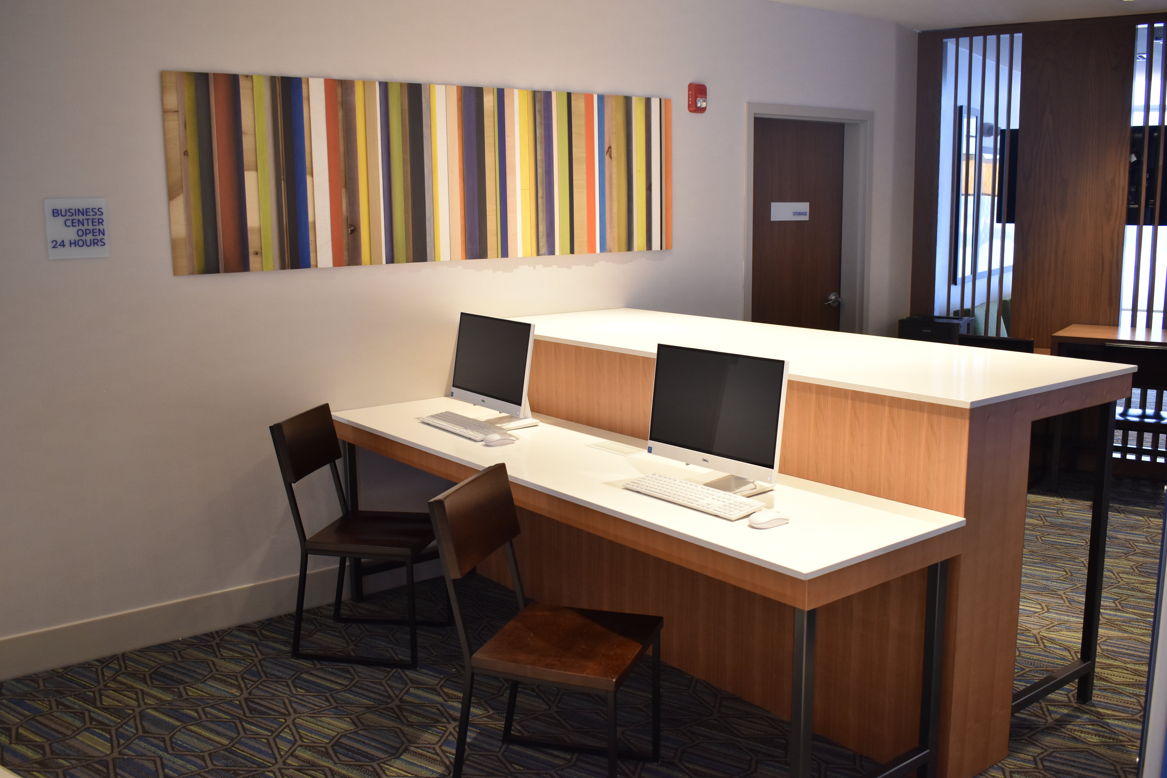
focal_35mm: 33
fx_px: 1070
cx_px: 584
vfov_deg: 40.0
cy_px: 389
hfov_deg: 57.2
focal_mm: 22
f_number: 3.8
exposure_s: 1/50
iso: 800
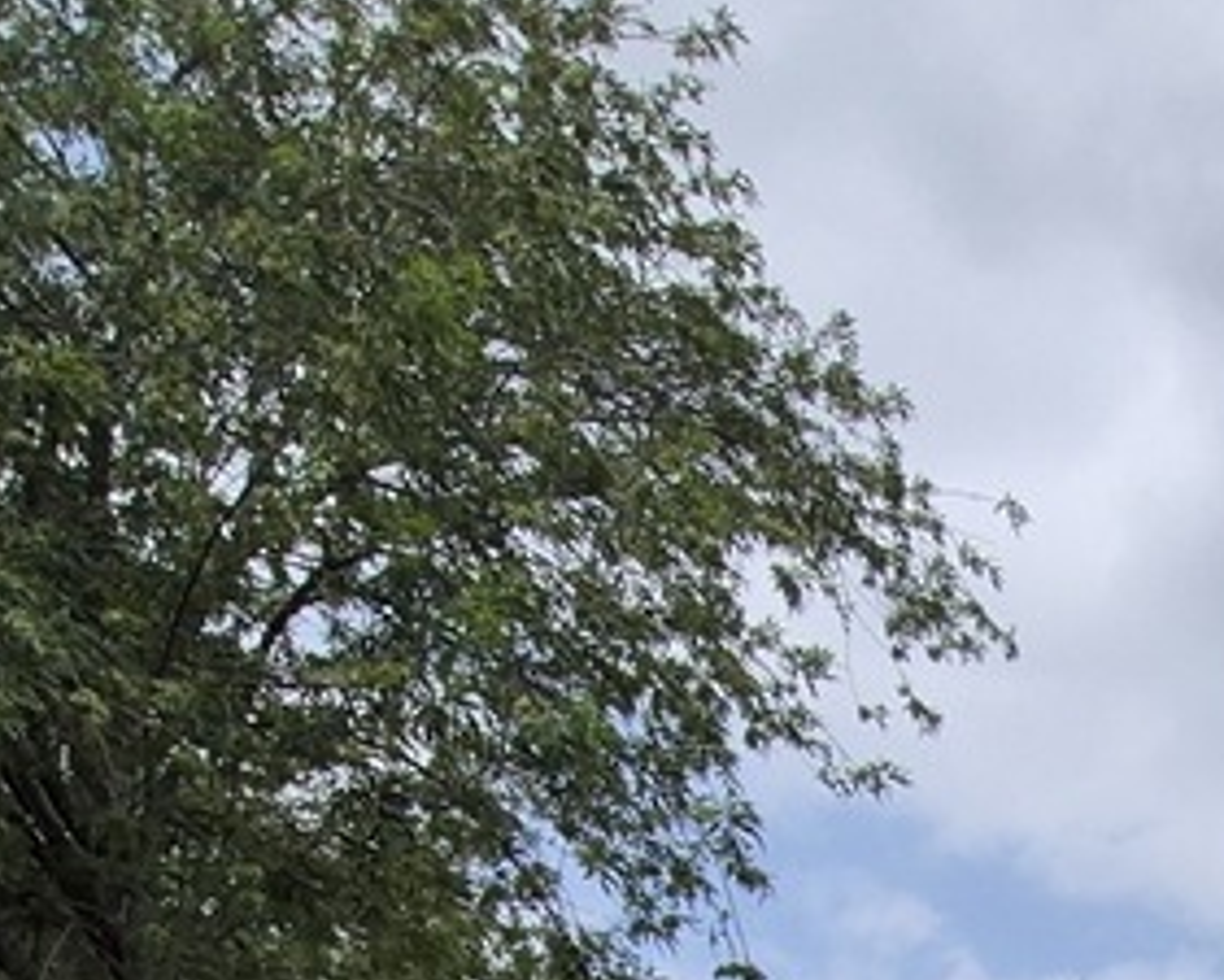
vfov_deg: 17.6
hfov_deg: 23.8
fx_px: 2355
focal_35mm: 65
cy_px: 1886
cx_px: 1777
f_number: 2.2
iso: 40
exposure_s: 1/2736
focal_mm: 1.74
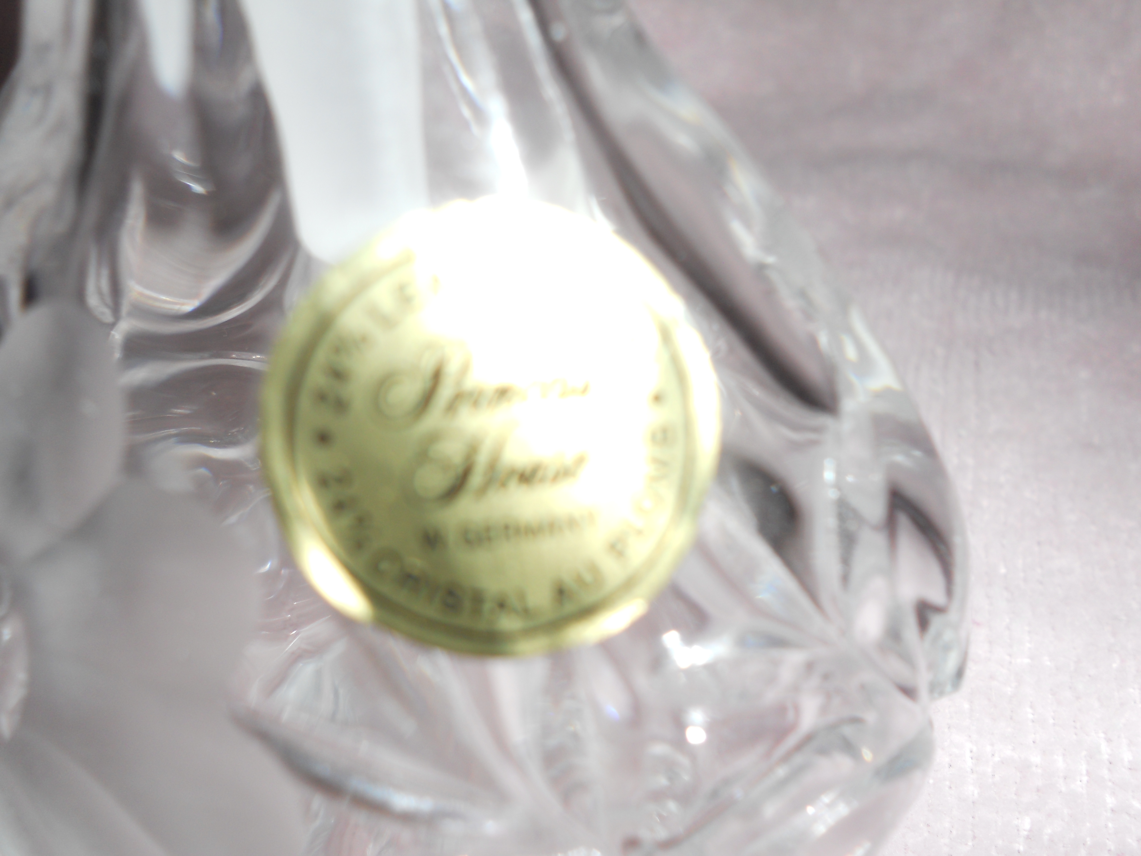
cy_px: 428
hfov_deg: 56.8
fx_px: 1055
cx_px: 570
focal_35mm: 32
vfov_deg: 44.2
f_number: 8.8
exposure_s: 1/25
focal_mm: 5.8
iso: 80
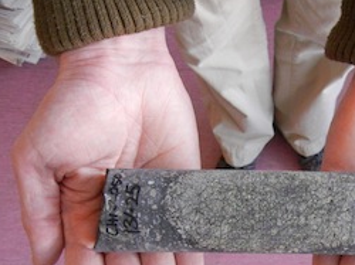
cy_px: 198
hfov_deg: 40.9
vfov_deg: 31.6
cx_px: 265
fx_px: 461
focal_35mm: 45
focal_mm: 5.4
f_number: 3.5
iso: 800
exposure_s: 1/81.5
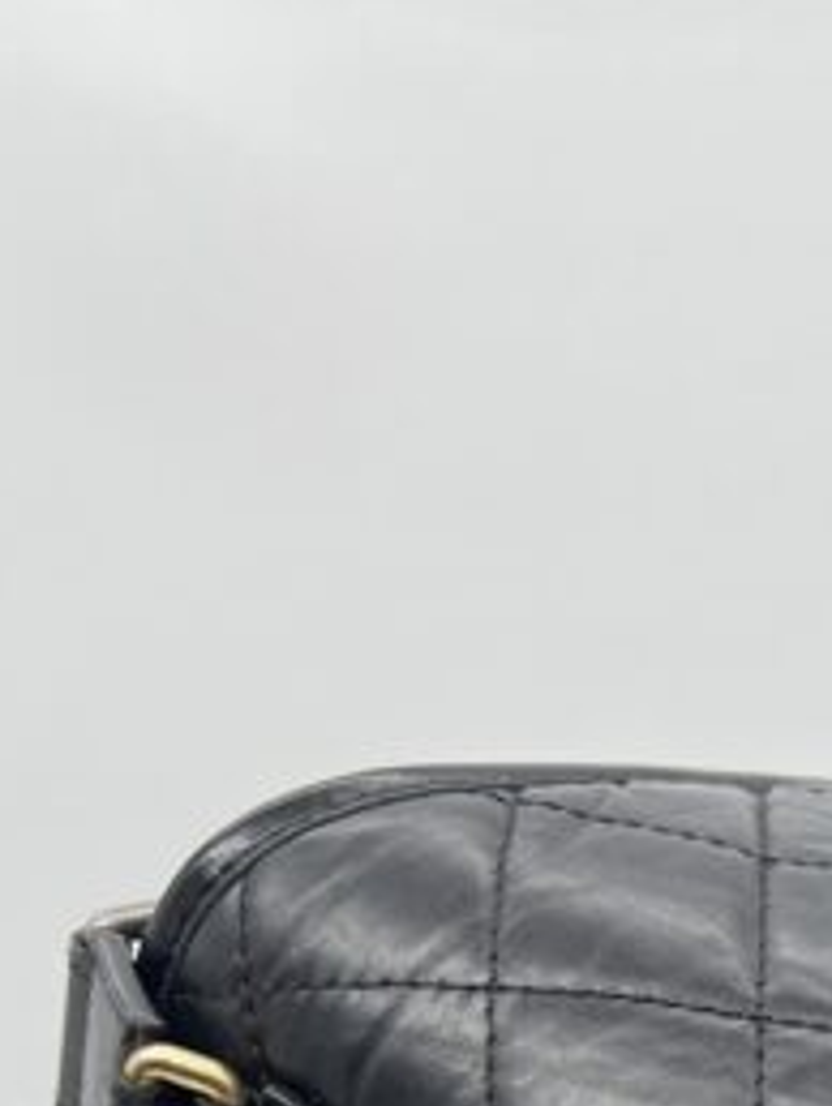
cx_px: 1424
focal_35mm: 103
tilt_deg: -28.5
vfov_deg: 17.1
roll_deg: -0.4
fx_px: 3295
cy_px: 1698
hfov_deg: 13.2
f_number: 1.5
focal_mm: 5.7
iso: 40
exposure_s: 1/100
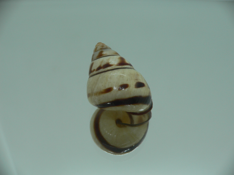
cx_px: 117
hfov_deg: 52.6
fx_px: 237
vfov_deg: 40.7
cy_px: 88
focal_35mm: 35
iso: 80
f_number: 2.8
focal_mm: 4.6
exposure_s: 1/60
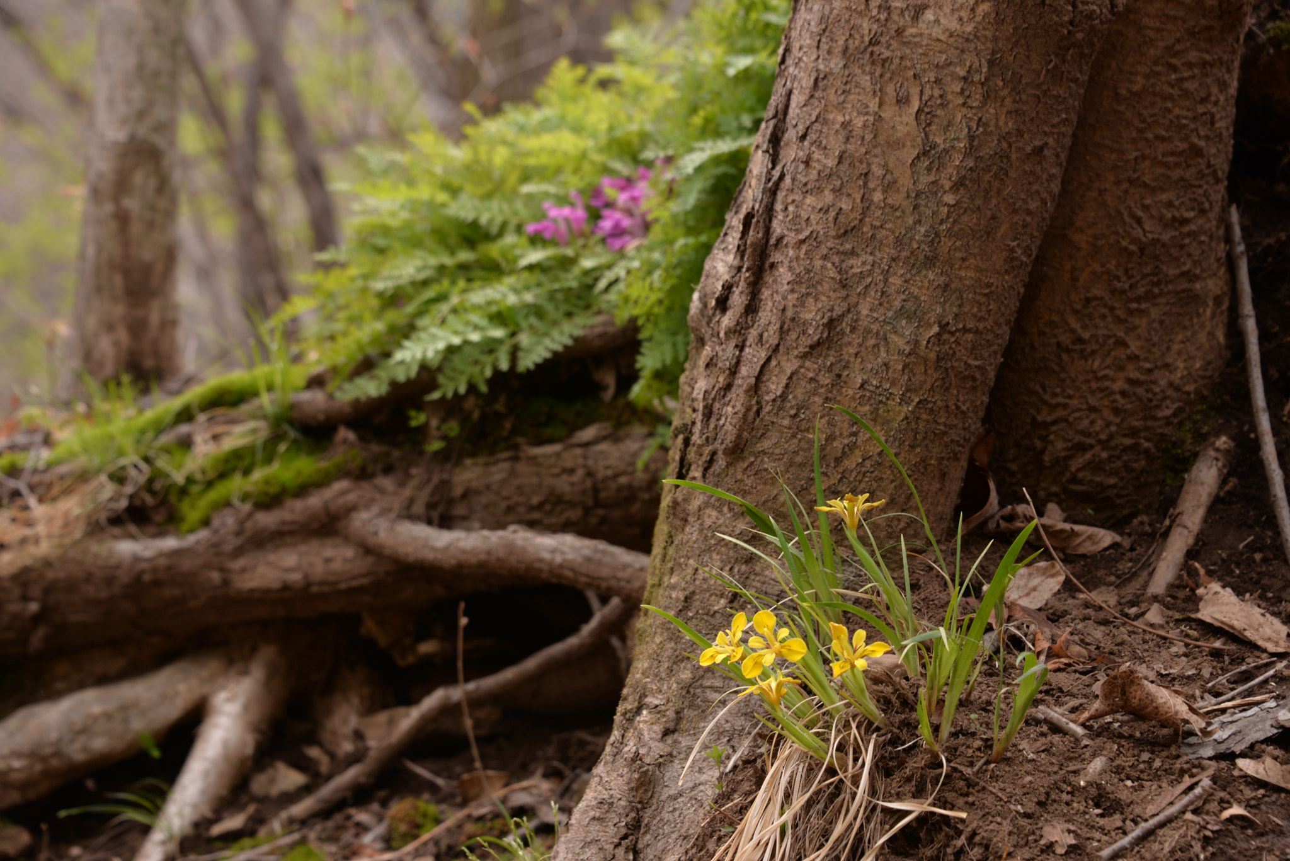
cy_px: 430
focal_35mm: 100
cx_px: 645
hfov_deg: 20.4
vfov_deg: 13.7
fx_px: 3584
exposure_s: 1/60
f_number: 8
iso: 125
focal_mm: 100
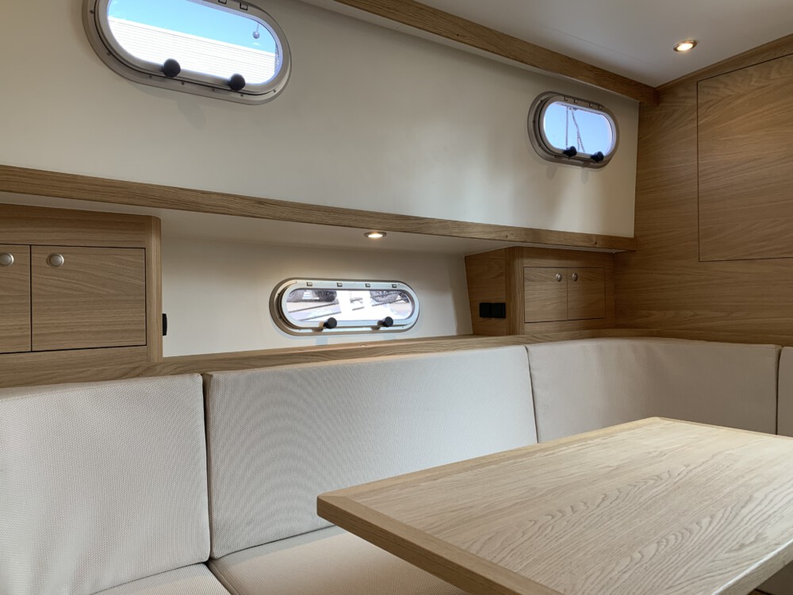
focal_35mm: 26
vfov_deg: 53.1
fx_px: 596
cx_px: 396
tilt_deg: +1.4
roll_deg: -0.3
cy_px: 298
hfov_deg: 67.3
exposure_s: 1/50
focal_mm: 4.25
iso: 64
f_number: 1.8
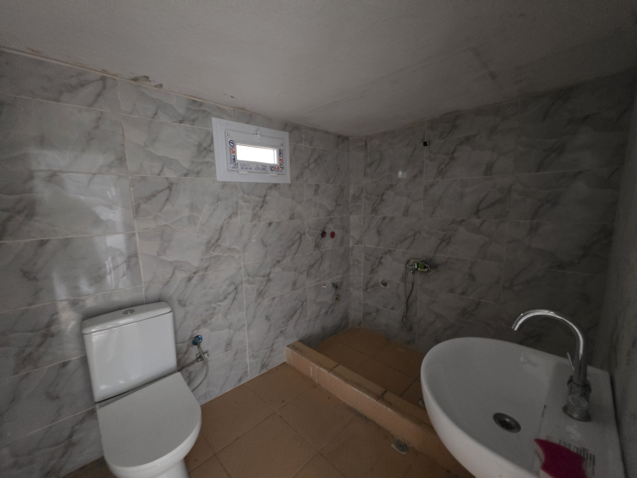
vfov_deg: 89.9
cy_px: 239
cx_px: 318
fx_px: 239
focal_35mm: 13
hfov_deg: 106.2
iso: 1250
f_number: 1.9
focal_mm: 2.2
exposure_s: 1/25
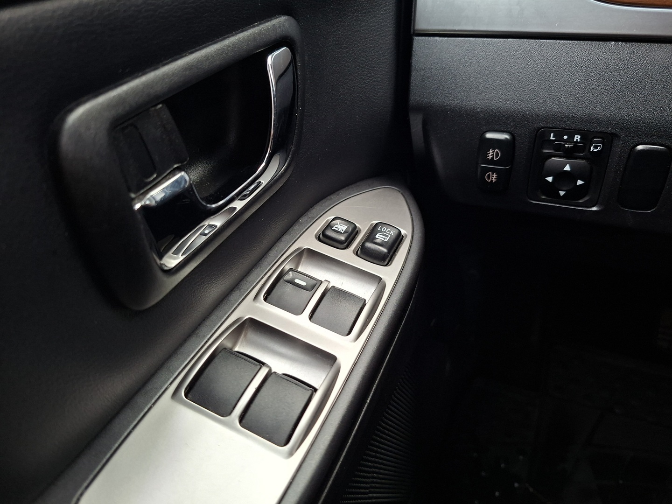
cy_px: 252
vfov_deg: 58.9
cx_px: 336
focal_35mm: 23
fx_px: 446
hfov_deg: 73.9
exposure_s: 1/120
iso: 320
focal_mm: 5.54
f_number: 1.8
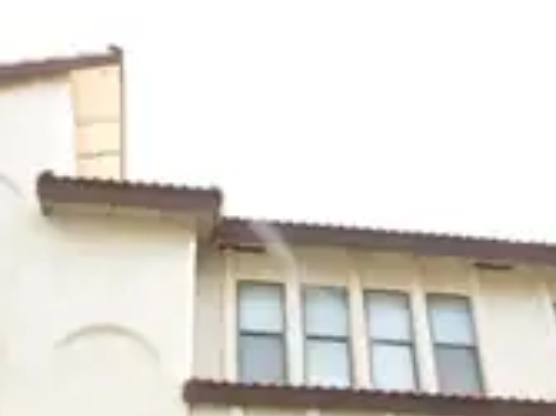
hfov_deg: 39.5
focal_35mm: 48
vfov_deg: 27.5
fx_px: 770
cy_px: 463
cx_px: 226
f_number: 8
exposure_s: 1/2000
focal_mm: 3.58
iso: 3200
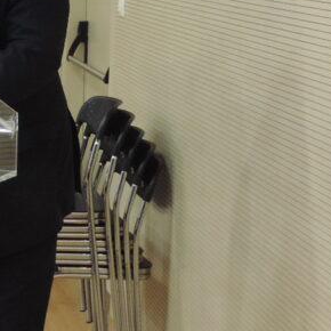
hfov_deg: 13.2
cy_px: 39
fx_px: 1352
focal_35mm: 125
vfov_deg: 13.8
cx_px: -164
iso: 400
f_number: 3.3
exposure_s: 1/20
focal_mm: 7.1
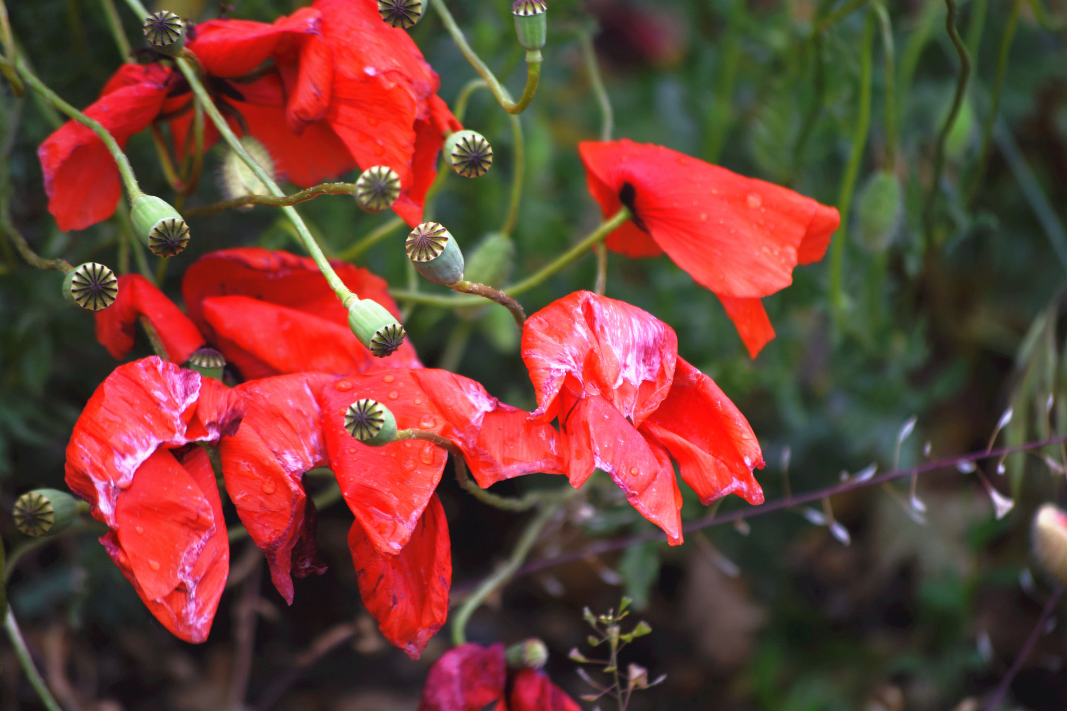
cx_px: 534
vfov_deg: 4.6
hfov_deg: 6.9
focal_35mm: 300
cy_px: 356
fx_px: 8890
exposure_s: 1/160
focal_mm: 200
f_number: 5.6
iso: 100
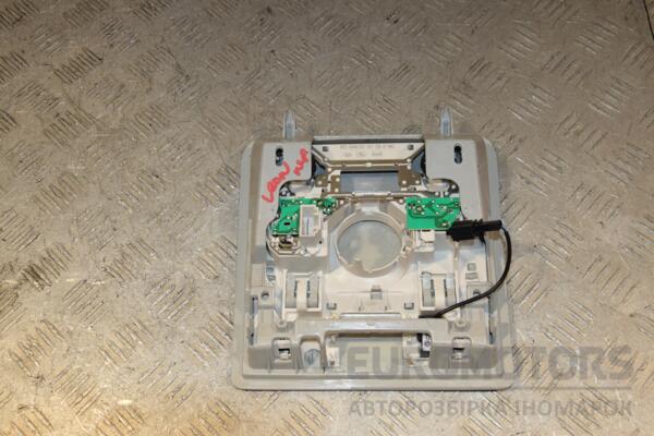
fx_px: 708
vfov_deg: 34.2
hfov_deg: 49.6
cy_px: 218
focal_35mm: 39
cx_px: 327
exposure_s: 1/200
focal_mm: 26
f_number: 8
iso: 800
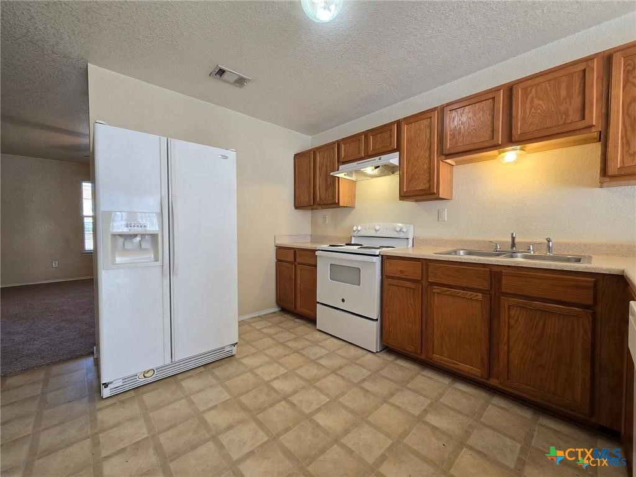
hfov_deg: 106.2
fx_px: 239
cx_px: 318
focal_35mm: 13
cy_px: 238
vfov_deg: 89.9
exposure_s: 1/60
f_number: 2.2
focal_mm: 2.2
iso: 80
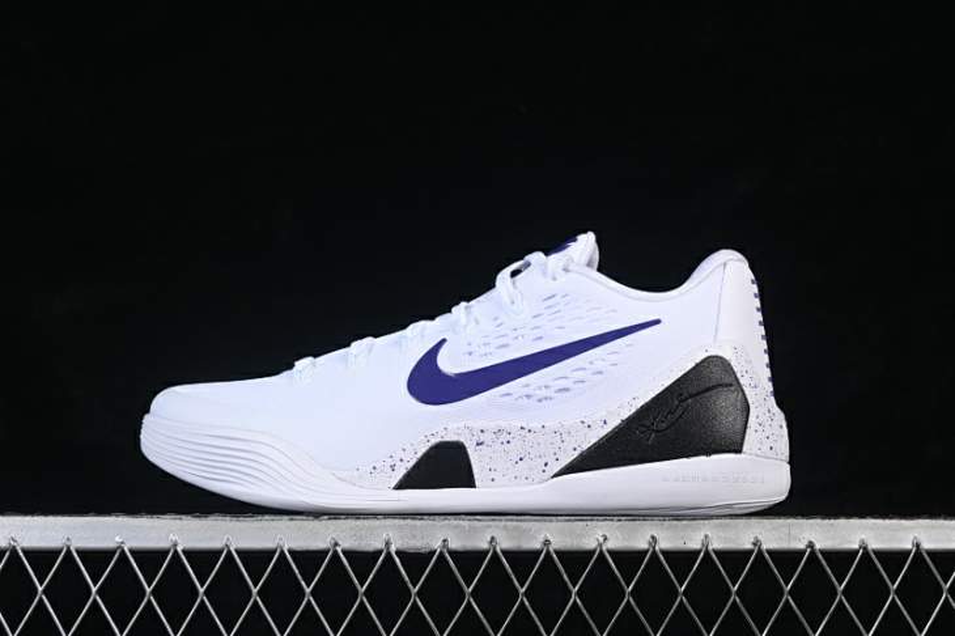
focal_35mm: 75
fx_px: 1989
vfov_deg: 18.2
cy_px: 318
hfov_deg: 27.0
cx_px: 478
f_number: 8
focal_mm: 50
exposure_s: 1/100
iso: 160
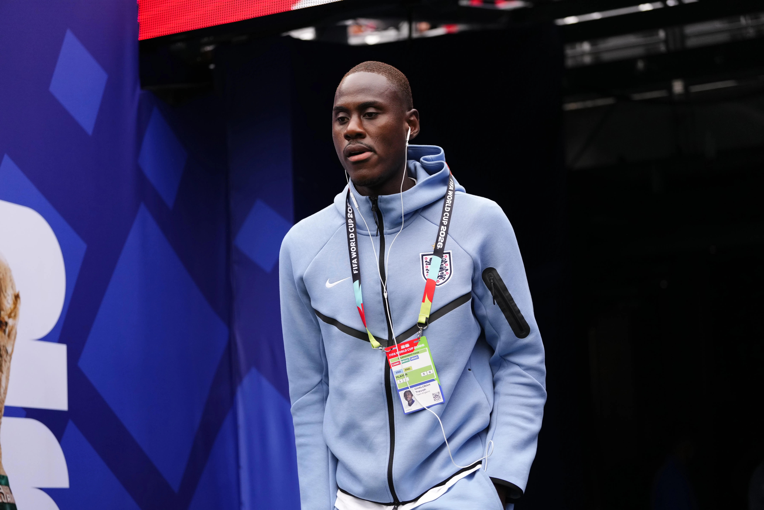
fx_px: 1485
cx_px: 382
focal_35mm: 70
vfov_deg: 19.5
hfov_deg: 28.8
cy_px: 255
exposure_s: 1/6400
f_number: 2.8
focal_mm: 70
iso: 1600
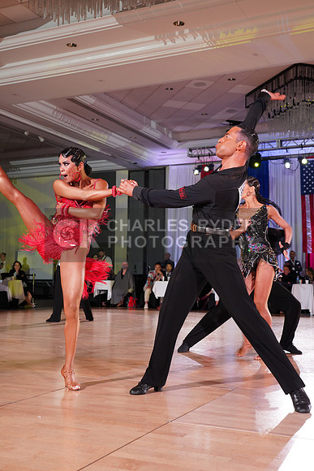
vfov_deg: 46.4
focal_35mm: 42
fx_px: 549
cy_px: 236
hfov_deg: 31.9
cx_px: 157
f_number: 5
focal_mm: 42
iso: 1600
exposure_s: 1/160
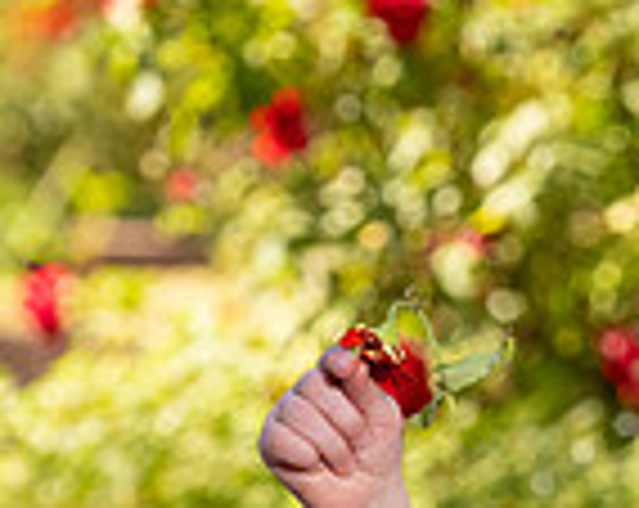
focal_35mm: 407
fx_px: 7681
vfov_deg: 3.8
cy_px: 782
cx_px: 821
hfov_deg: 4.7
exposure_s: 1/200
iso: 500
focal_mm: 91
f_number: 5
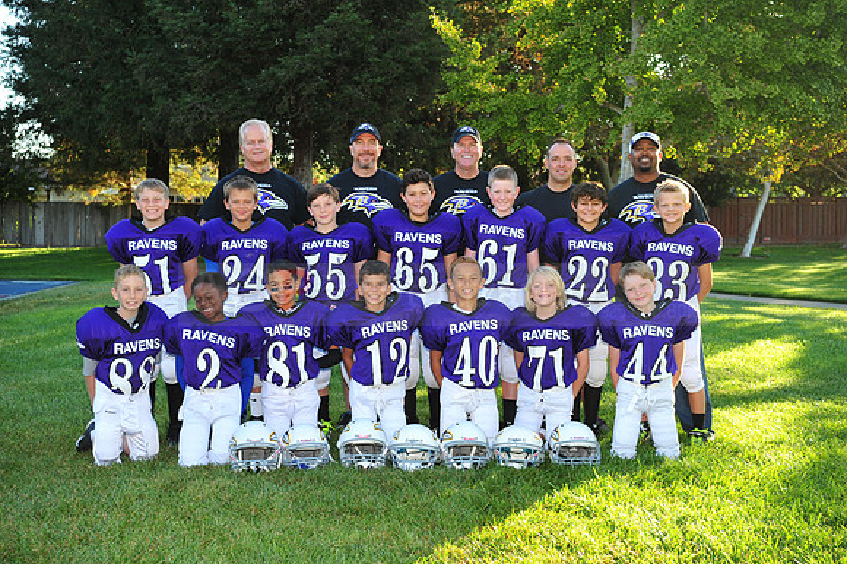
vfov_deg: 24.6
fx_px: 1293
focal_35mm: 55
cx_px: 424
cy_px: 282
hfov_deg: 36.3
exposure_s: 1/60
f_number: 6.3
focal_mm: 55
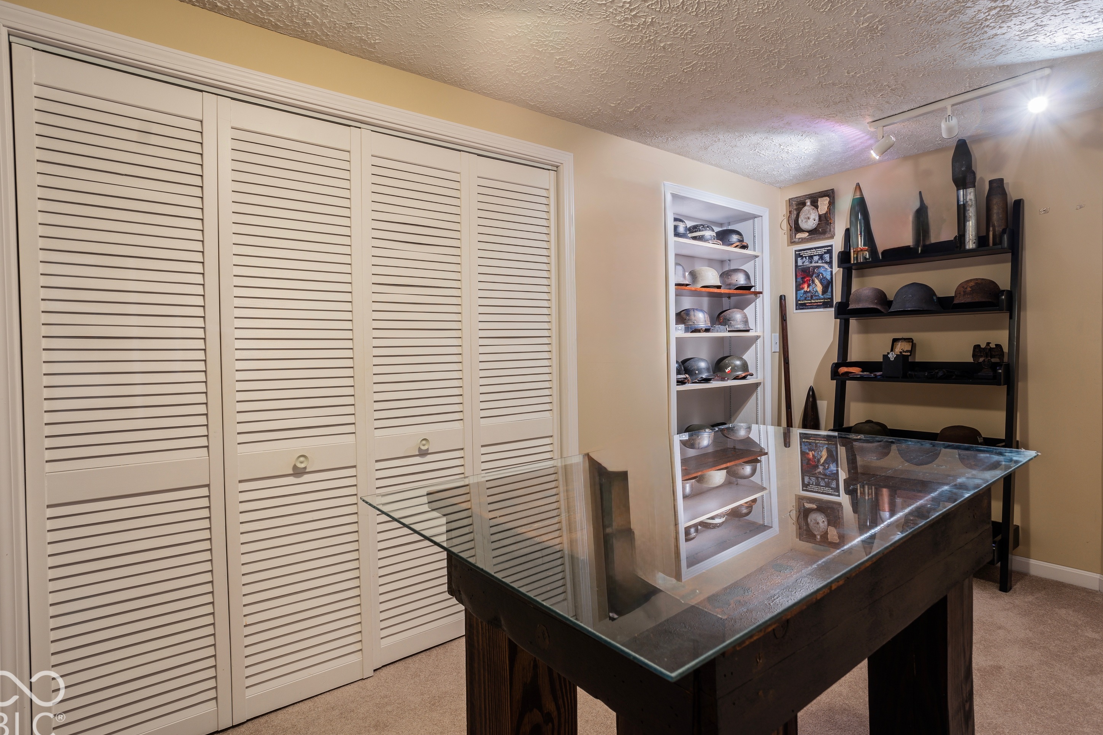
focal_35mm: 18
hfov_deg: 90.0
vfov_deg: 67.4
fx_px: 551
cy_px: 358
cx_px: 560
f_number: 9
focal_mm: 17
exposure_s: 1/3
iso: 100
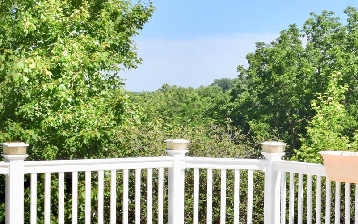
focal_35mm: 86
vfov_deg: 15.2
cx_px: 382
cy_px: 125
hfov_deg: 22.8
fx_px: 839
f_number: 11
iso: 100
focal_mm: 22
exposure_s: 1/200
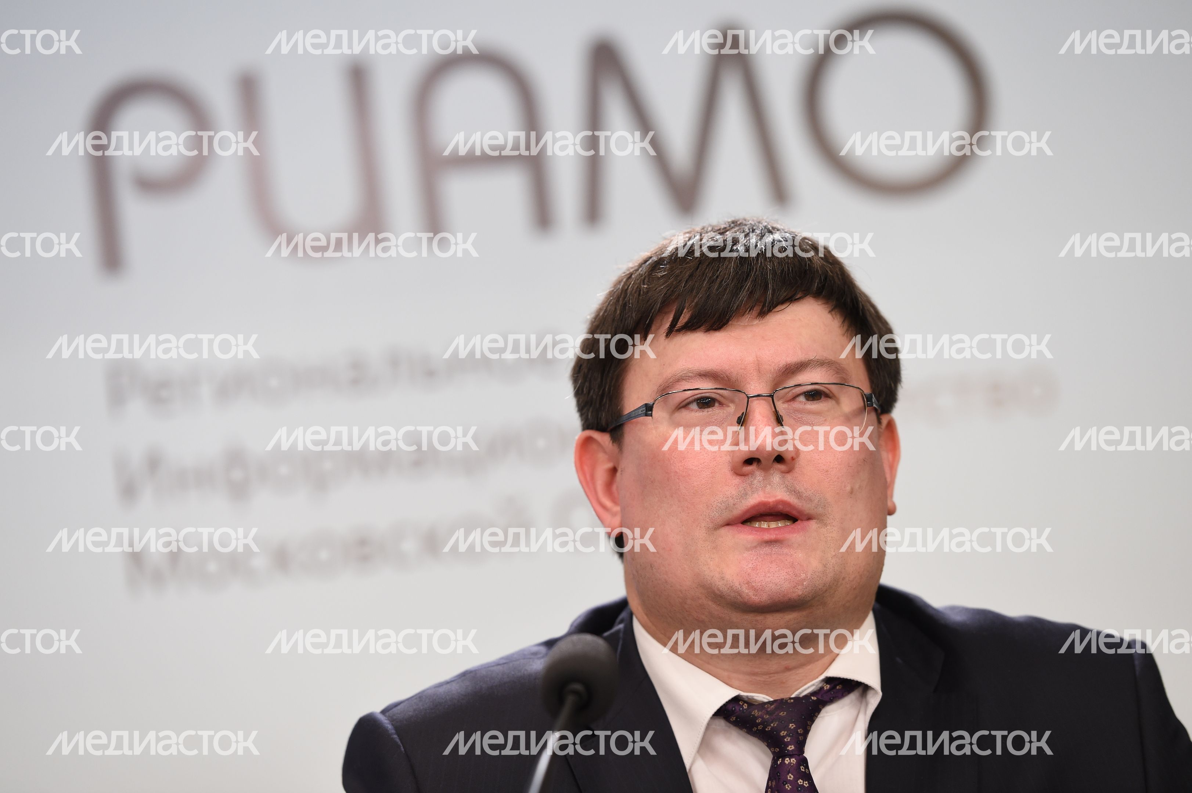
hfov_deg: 12.8
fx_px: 5295
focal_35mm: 160
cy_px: 396
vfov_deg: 8.6
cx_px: 596
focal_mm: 160
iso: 1600
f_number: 3.5
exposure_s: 1/250
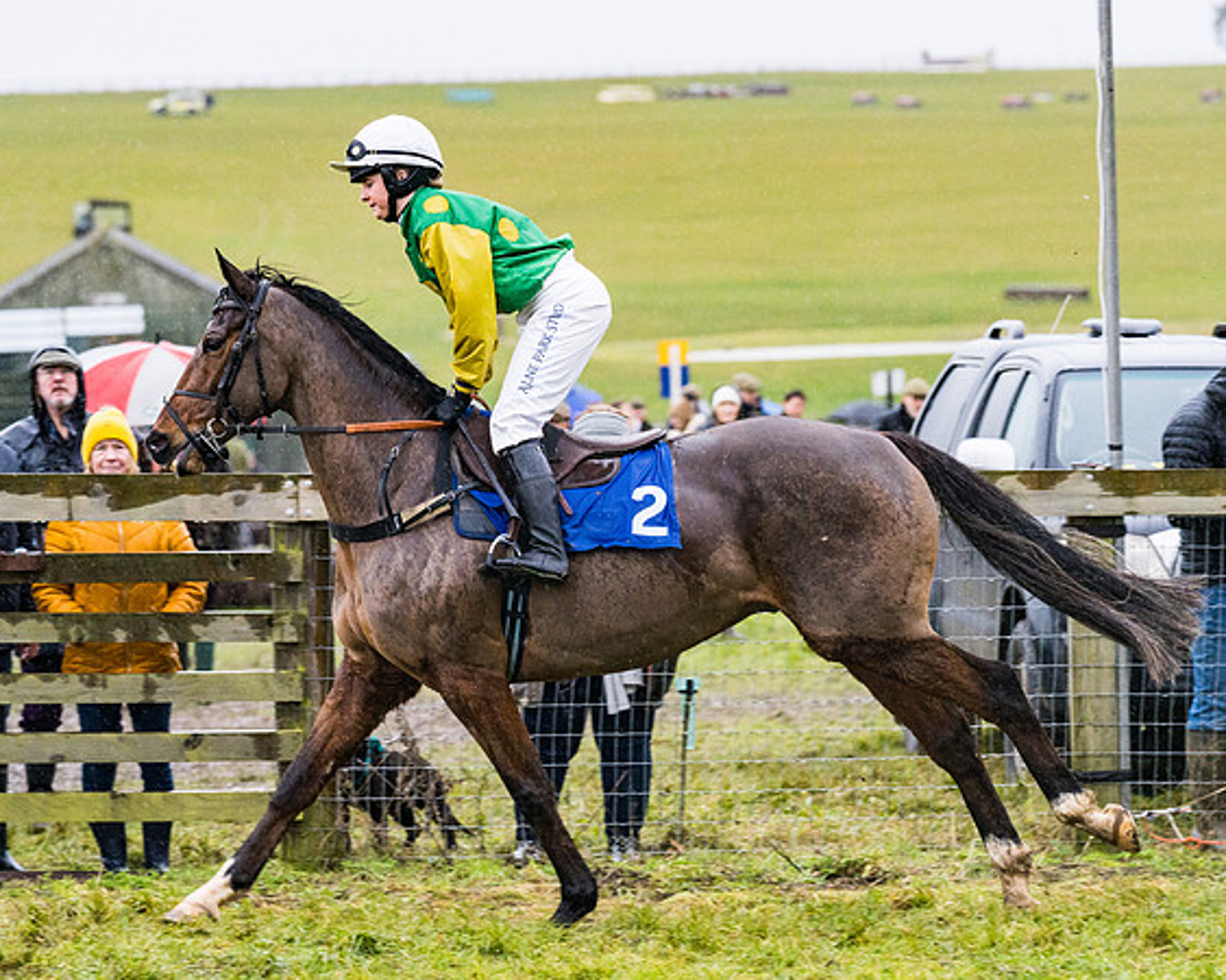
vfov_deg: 9.4
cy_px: 462
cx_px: 638
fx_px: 5945
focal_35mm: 164
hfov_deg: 11.8
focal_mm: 135
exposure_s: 1/1000
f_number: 4
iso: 1600
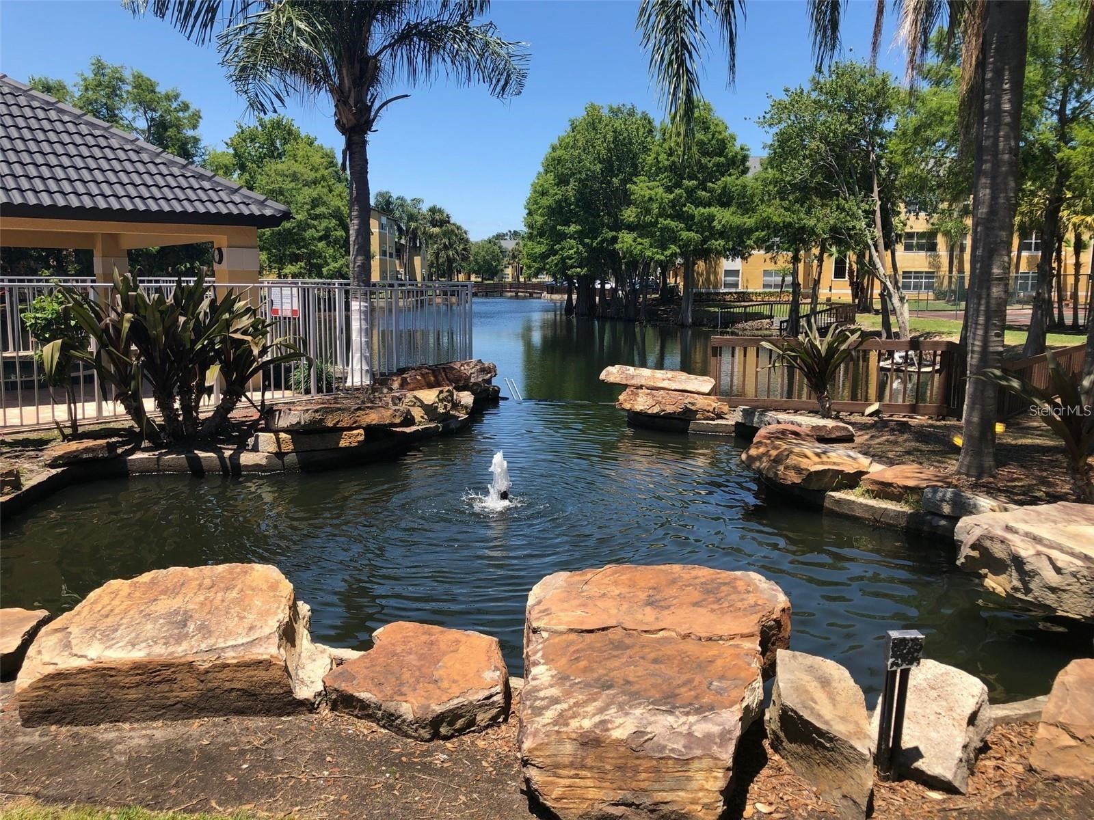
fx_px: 885
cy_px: 410
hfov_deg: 63.4
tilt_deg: -8.2
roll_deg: -0.4
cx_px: 547
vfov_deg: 49.7
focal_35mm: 28
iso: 20
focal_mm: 3.99
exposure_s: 1/1143
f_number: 1.8
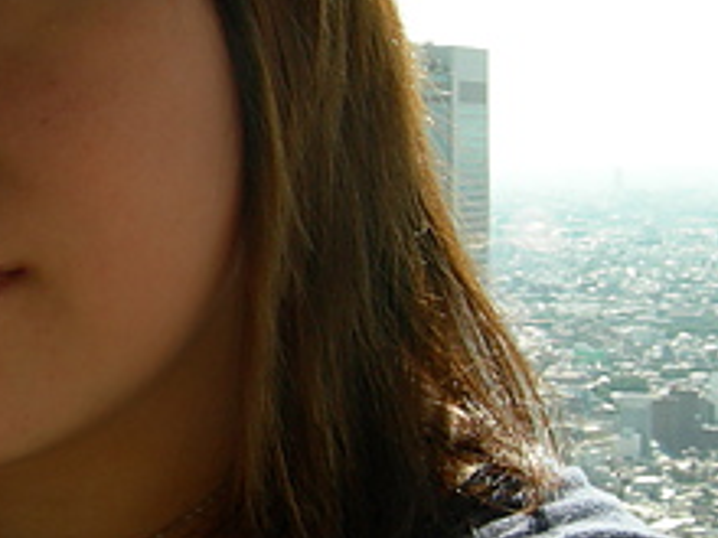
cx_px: -114
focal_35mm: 98
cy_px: 192
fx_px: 2033
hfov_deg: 19.0
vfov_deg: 15.1
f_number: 5.4
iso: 64
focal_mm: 7.5
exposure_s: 1/146
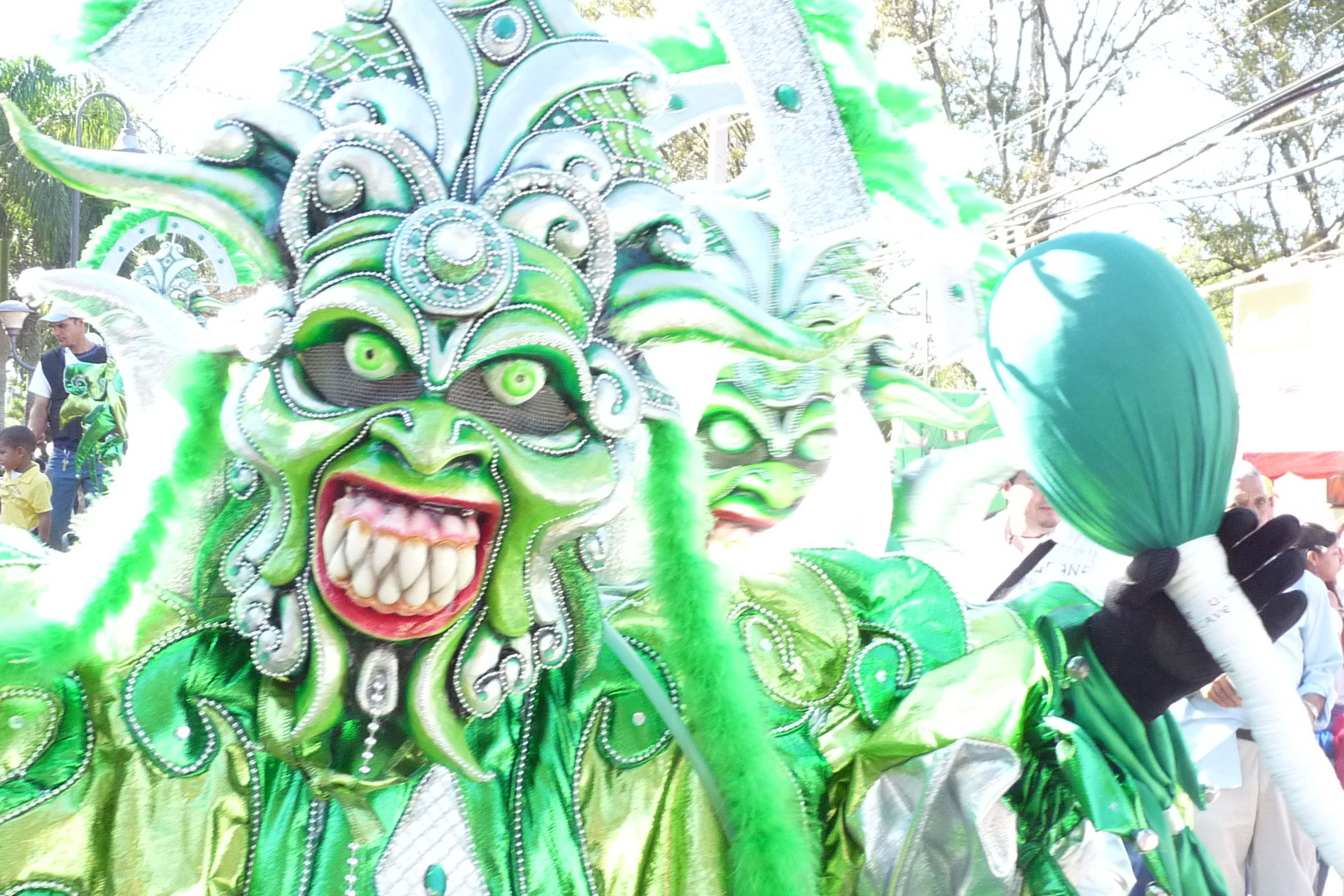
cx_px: 604
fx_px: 1717
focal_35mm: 46
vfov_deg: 29.2
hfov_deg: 42.7
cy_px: 477
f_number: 2.8
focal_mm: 4.8
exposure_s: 1/250
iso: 250
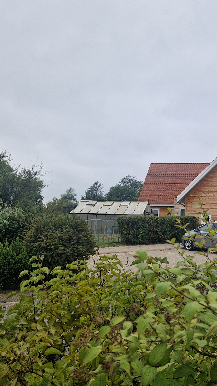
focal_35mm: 34
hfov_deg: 32.6
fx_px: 348
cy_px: 192
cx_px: 202
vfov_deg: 58.0
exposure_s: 1/730
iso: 50
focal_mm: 5.4
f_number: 1.8
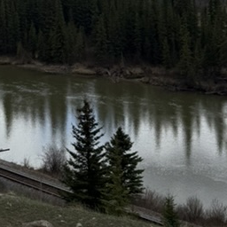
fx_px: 631
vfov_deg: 19.5
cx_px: -47
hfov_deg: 19.2
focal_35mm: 85
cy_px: -28
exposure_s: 1/14286
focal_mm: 6.76
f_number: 1.78
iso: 80
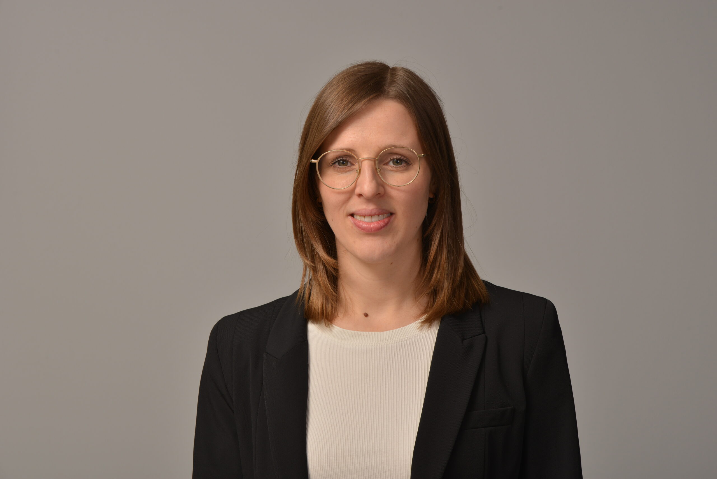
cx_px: 358
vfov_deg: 13.1
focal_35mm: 105
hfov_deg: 19.4
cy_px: 240
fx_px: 2092
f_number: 10
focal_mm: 105
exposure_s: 1/160
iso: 200
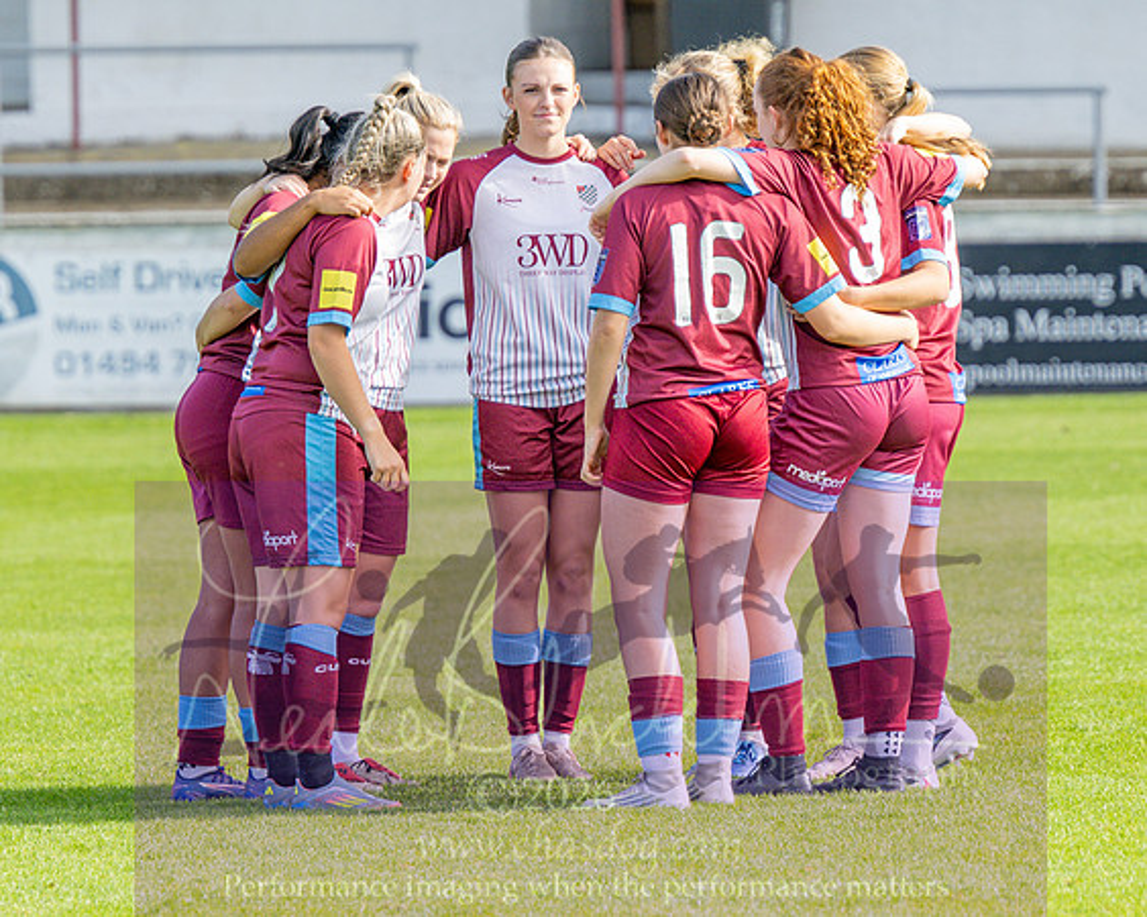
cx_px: 533
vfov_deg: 3.7
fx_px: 14338
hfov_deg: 4.6
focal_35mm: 422
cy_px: 534
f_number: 4.5
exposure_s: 1/1000
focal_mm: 210
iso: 400
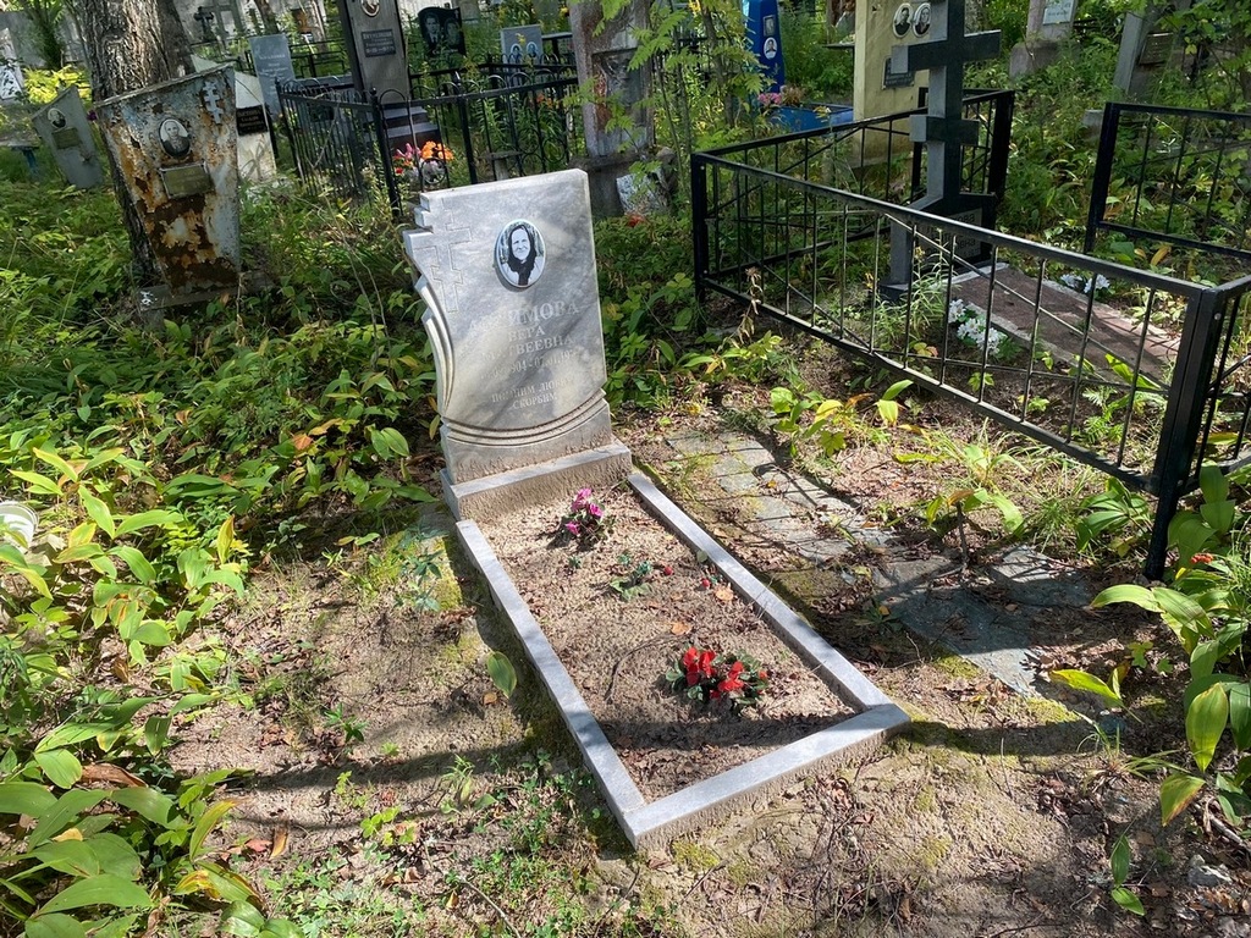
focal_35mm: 26
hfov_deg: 67.3
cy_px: 469
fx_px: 940
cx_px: 626
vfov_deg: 53.1
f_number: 1.8
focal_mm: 4.25
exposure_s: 1/493
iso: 32
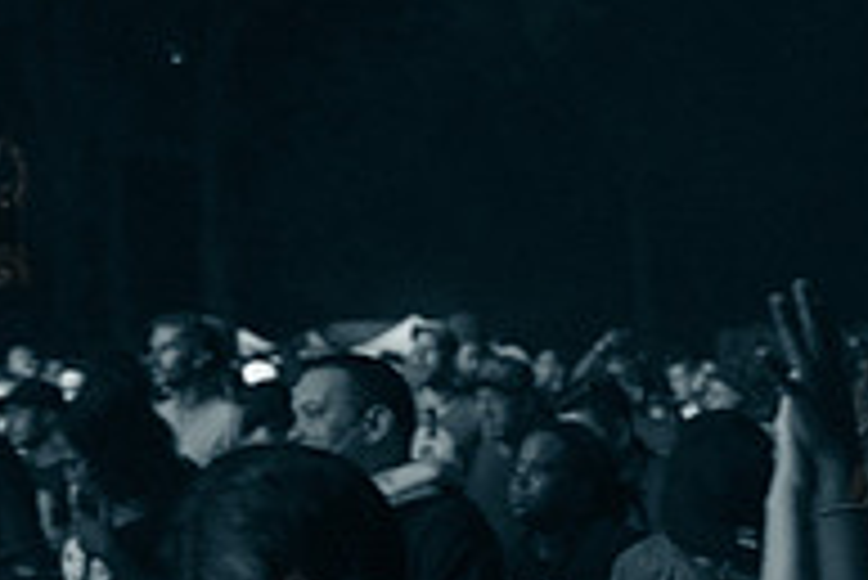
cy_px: 861
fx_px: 1737
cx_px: 872
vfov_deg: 17.2
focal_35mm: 72
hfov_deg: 26.5
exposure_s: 1/100
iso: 3200
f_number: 2.8
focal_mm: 24
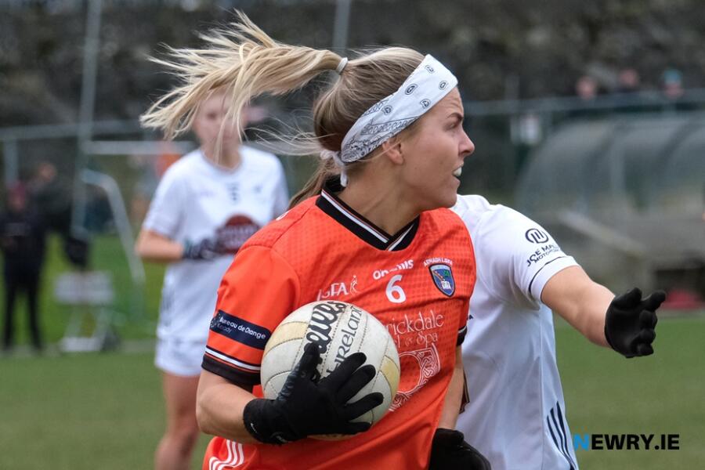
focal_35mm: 238
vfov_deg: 5.8
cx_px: 352
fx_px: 4660
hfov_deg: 8.7
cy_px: 235
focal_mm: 158.8
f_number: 5.6
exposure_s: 1/1000
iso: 2000
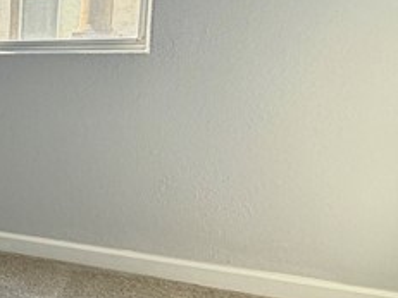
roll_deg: +1.4
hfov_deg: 20.0
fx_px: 712
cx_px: -360
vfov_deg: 23.6
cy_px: 148
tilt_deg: -8.2
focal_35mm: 62
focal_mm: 2.22
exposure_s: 1/121
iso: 80
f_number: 2.2
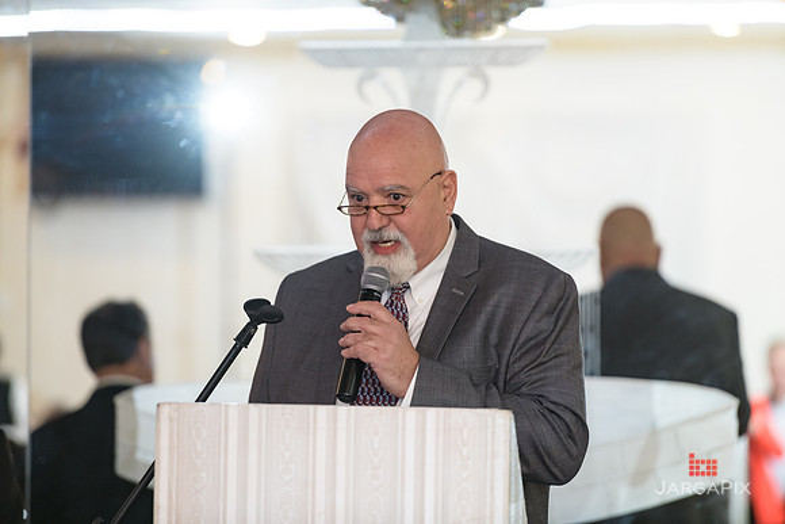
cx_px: 392
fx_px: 4362
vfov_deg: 6.9
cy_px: 262
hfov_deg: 10.3
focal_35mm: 200
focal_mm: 200
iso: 1000
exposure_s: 1/125
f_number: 3.2
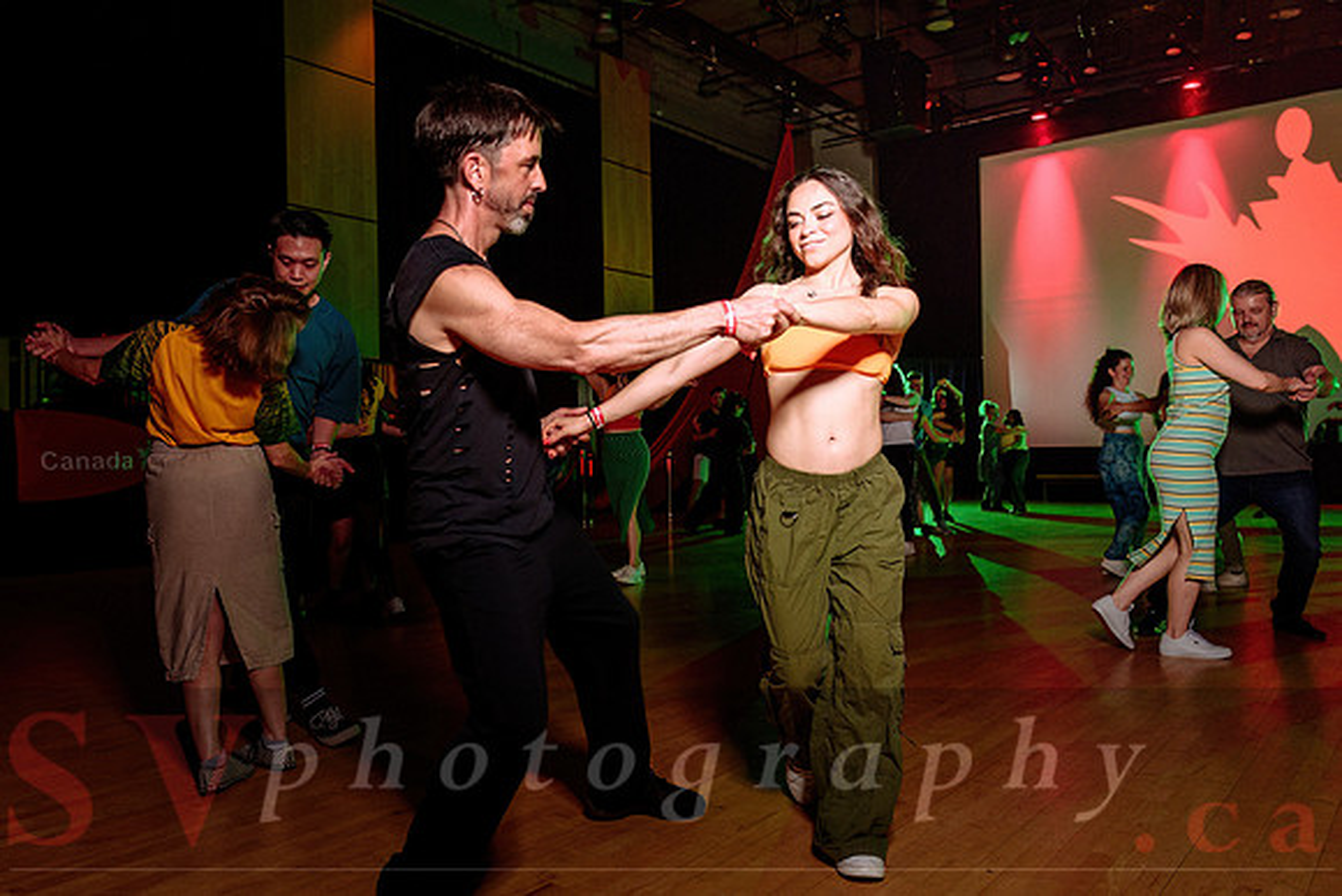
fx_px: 1056
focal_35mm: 28
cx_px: 637
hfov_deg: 64.8
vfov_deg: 46.0
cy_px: 448
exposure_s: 1/60
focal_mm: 24
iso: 1000
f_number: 2.8
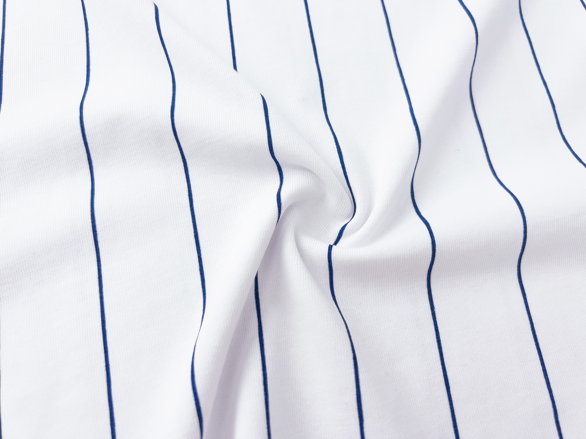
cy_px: 220
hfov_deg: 67.3
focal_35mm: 26
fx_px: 440
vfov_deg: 53.1
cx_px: 293
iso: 32
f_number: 1.5
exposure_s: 1/100
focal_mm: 5.7
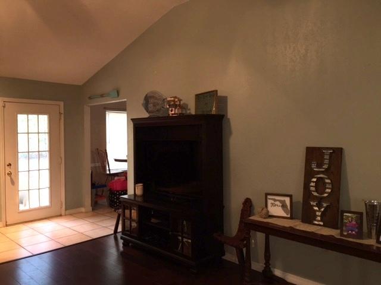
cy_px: 142
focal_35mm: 29
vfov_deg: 48.2
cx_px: 190
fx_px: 319
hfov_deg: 61.7
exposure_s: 1/24
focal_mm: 4.15
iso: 50
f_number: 2.2
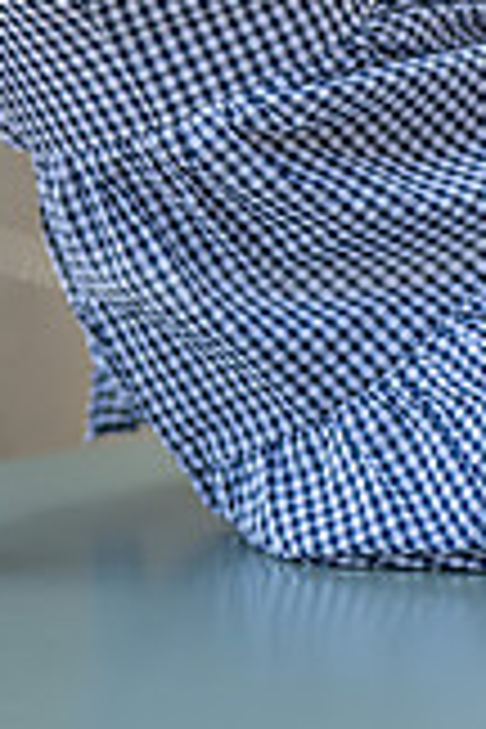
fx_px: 4779
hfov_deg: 5.8
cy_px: -274
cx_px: 180
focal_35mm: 236
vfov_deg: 8.6
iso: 200
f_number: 1.2
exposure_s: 1/1000
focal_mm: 85
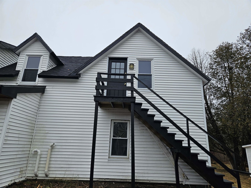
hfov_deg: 73.9
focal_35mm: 23
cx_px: 126
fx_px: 167
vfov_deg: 58.9
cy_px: 94
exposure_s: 1/2000
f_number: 1.8
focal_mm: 5.4
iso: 40
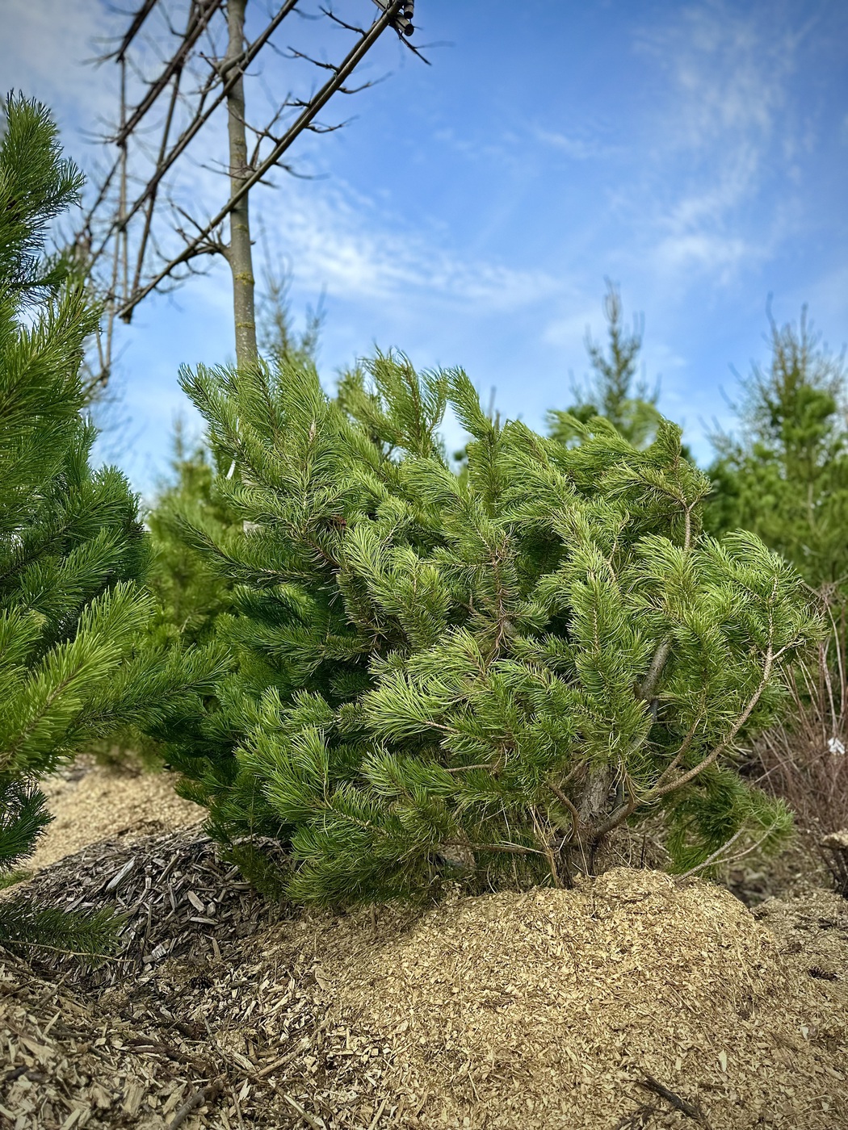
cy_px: 565
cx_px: 424
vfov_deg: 71.6
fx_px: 784
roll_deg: -1.8
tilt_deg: +8.9
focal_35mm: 24
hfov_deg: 56.8
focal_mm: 6.86
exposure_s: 1/2410
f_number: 1.78
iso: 80
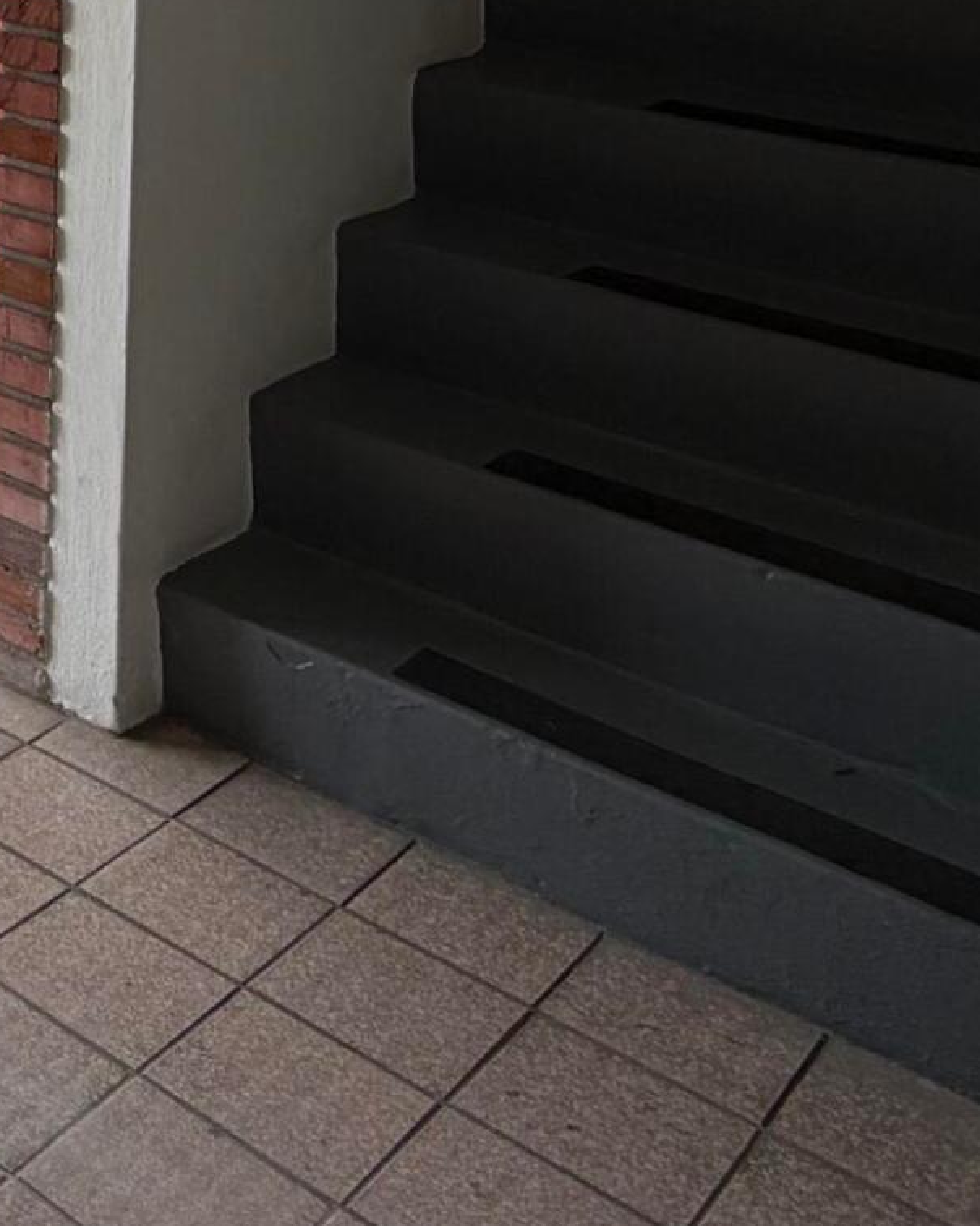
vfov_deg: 31.2
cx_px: -564
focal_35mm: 52
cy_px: -188
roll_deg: +0.5
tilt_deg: -5.2
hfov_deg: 22.7
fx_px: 1886
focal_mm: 2.22
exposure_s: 1/148
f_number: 2.2
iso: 40
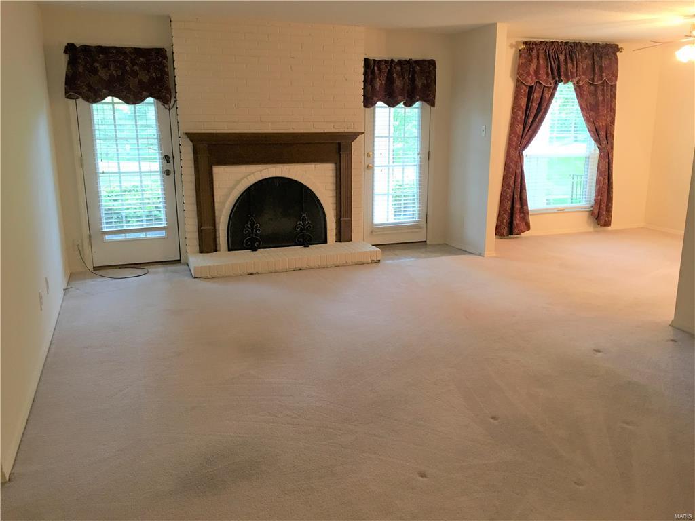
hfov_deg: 61.7
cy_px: 260
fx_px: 582
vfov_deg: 48.2
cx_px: 348
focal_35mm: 29
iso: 64
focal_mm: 4.15
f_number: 2.2
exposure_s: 1/15
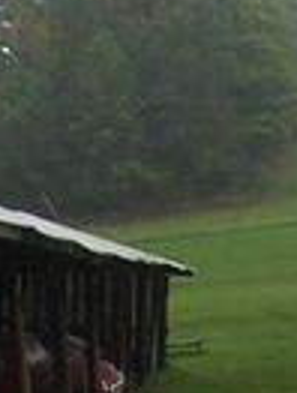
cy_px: 816
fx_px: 2277
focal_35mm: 200
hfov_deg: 7.3
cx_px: 456
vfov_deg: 9.2
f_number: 3.5
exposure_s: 1/119
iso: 200
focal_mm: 6.5
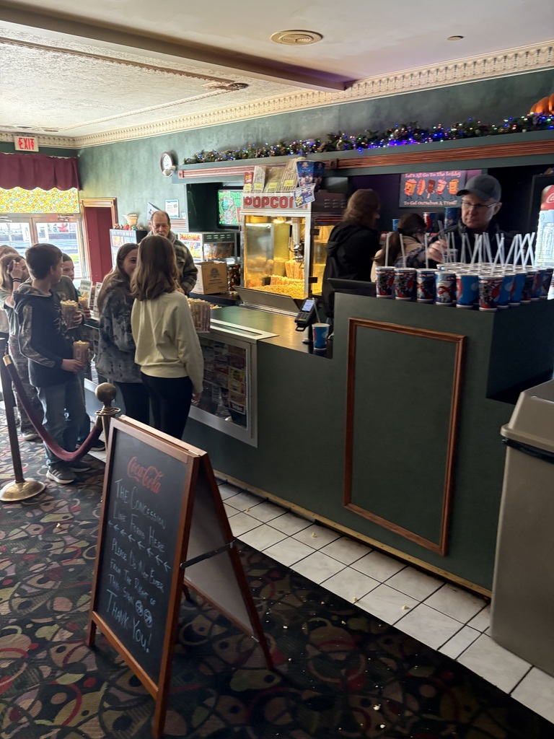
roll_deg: +0.8
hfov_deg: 53.1
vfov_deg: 67.3
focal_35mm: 26
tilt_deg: -14.8
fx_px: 555
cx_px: 277
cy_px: 370
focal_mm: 5.96
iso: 250
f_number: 1.6
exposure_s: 1/60
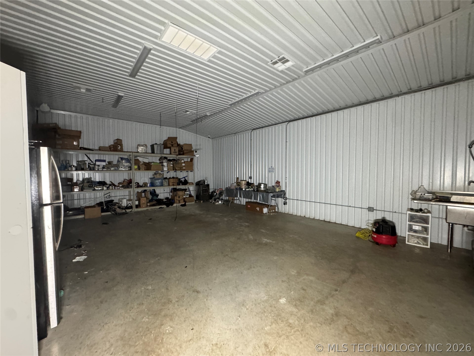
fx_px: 192
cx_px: 237
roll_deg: +1.6
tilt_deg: -0.6
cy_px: 178
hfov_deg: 102.1
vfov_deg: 85.7
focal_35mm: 14
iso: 1000
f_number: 2.2
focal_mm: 2.22
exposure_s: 1/60
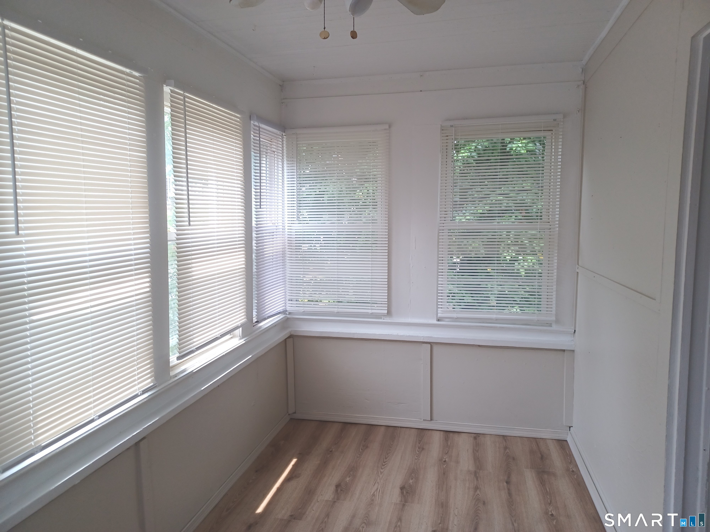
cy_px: 266
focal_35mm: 25
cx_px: 355
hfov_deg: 69.4
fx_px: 513
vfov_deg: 54.9
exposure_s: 1/50
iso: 40
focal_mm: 4.6
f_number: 1.8
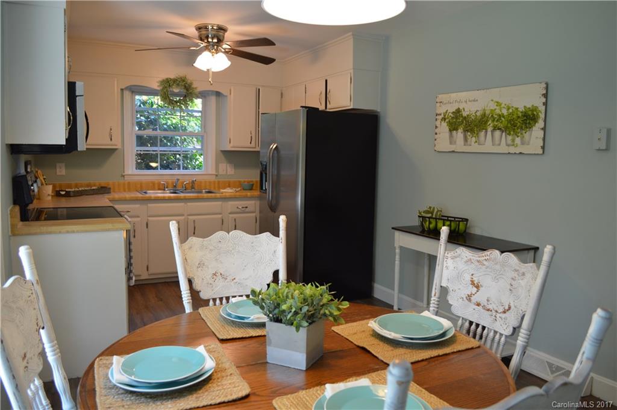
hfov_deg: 67.4
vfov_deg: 47.8
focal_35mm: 27
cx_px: 308
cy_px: 205
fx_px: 462
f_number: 4
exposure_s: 1/60
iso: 400
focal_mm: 18
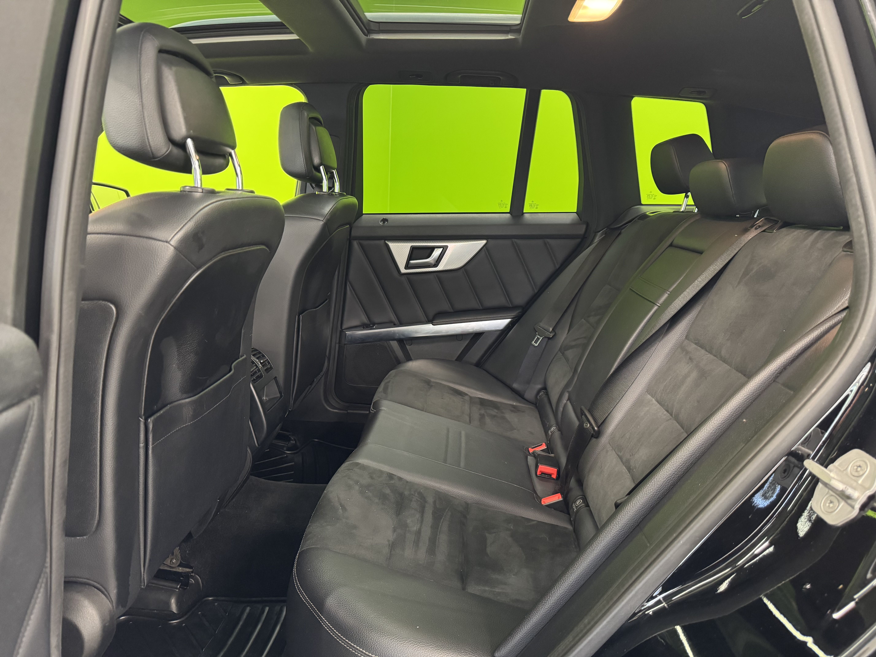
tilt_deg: -12.4
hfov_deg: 71.6
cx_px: 438
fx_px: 607
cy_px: 328
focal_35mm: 24
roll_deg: -1.8
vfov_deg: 56.8
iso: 640
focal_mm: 6.76
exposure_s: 1/33
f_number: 1.78
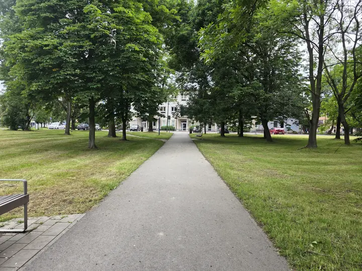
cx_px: 181
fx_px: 241
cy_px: 136
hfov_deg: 73.9
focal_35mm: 23
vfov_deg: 58.9
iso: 64
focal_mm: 6.3
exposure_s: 1/180
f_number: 1.7
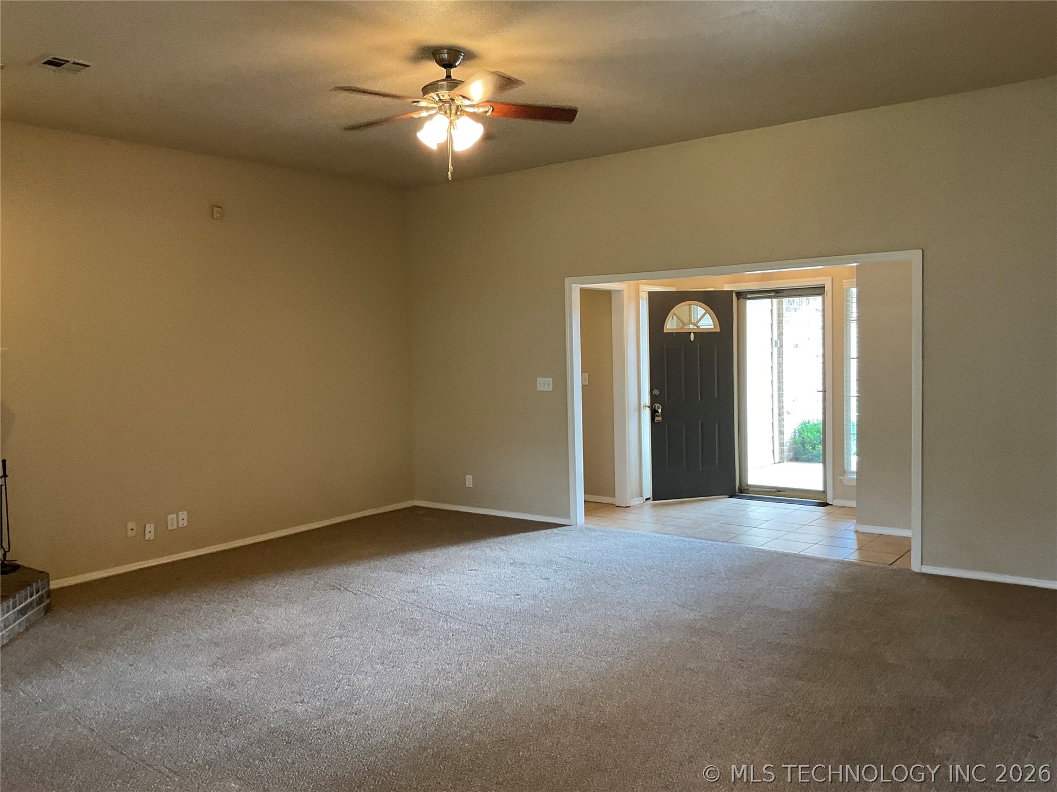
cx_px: 528
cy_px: 396
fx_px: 886
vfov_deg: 48.2
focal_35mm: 29
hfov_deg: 61.7
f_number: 1.8
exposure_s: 1/60
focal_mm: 3
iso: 125
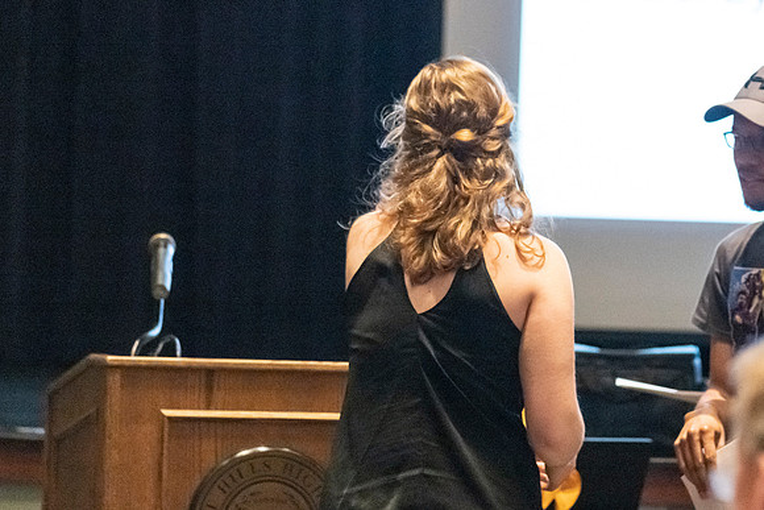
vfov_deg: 8.5
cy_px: 226
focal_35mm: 161
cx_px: 406
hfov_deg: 12.8
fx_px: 3412
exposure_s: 1/200
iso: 10000
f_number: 4
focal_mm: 105
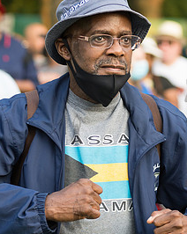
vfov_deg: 9.4
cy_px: 129
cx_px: 76
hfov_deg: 7.5
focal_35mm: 205
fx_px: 1421
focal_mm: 100
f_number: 4.5
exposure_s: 1/400
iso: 1000
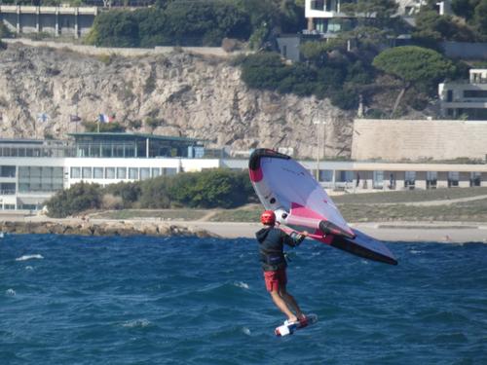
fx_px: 16882
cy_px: 182
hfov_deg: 1.7
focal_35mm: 1200
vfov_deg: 1.2
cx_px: 244
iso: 200
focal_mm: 215
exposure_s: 1/1000
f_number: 5.9
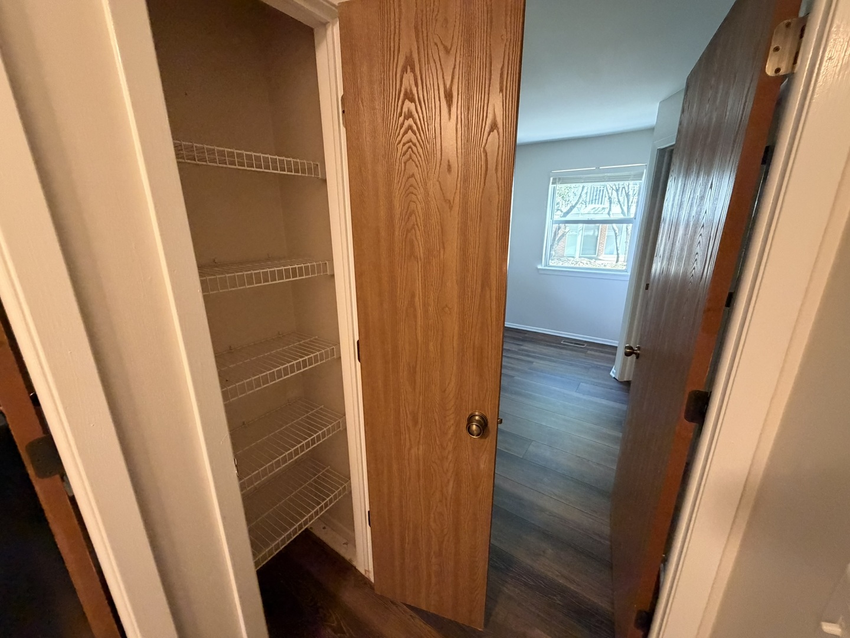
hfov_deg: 102.1
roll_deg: +0.9
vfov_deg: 85.7
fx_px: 344
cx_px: 425
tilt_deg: -15.5
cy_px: 319
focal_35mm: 14
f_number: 2.2
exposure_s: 1/60
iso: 500
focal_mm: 2.22
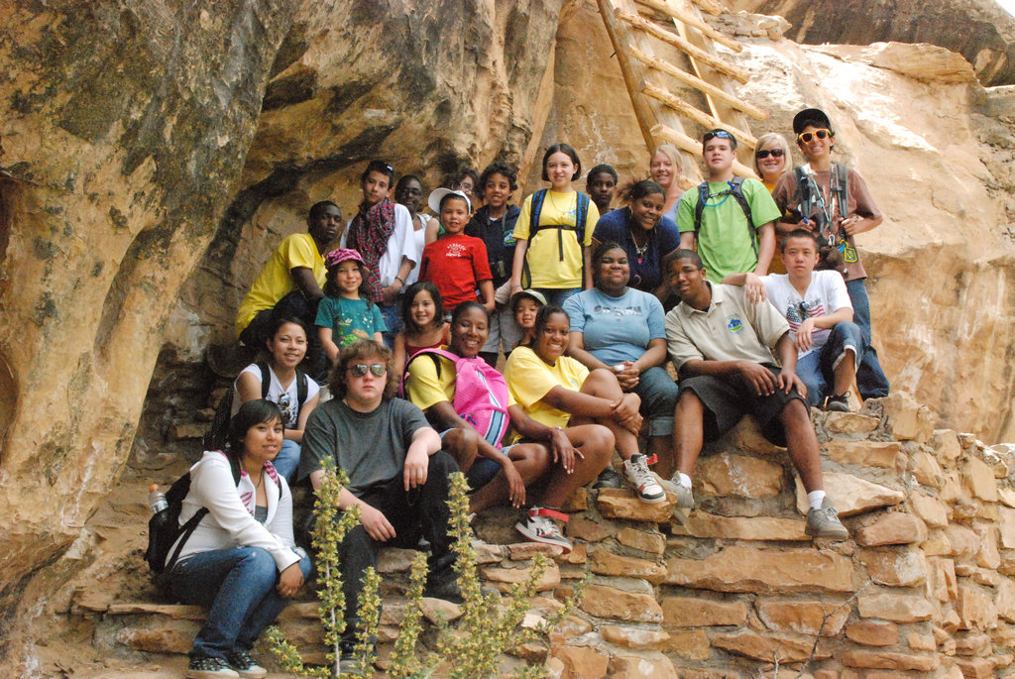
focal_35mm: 46
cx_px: 508
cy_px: 340
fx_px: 1312
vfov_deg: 29.0
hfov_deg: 42.3
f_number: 13
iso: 3200
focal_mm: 31
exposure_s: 1/640
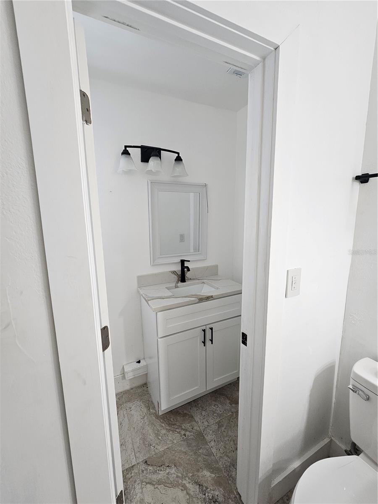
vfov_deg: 106.2
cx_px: 189
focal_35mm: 13
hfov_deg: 89.9
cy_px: 252
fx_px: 189
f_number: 2.2
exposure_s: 1/60
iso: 125
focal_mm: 2.2
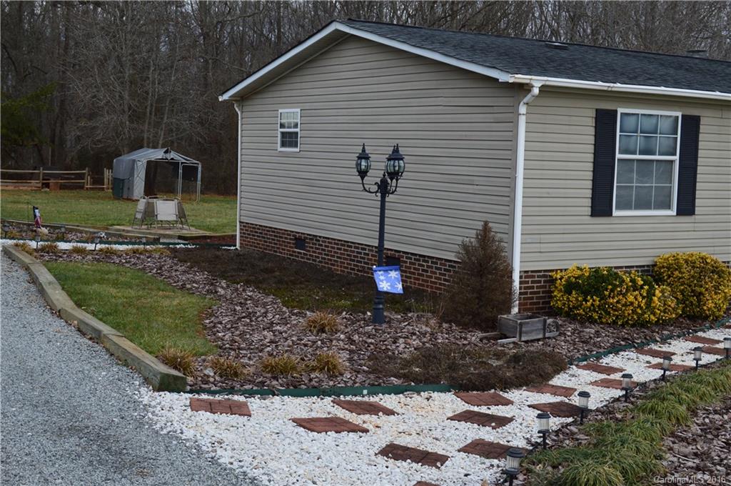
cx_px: 366
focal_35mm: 48
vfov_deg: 28.0
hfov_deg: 41.2
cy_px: 243
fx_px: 973
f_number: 11
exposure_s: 1/400
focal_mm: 32
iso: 400
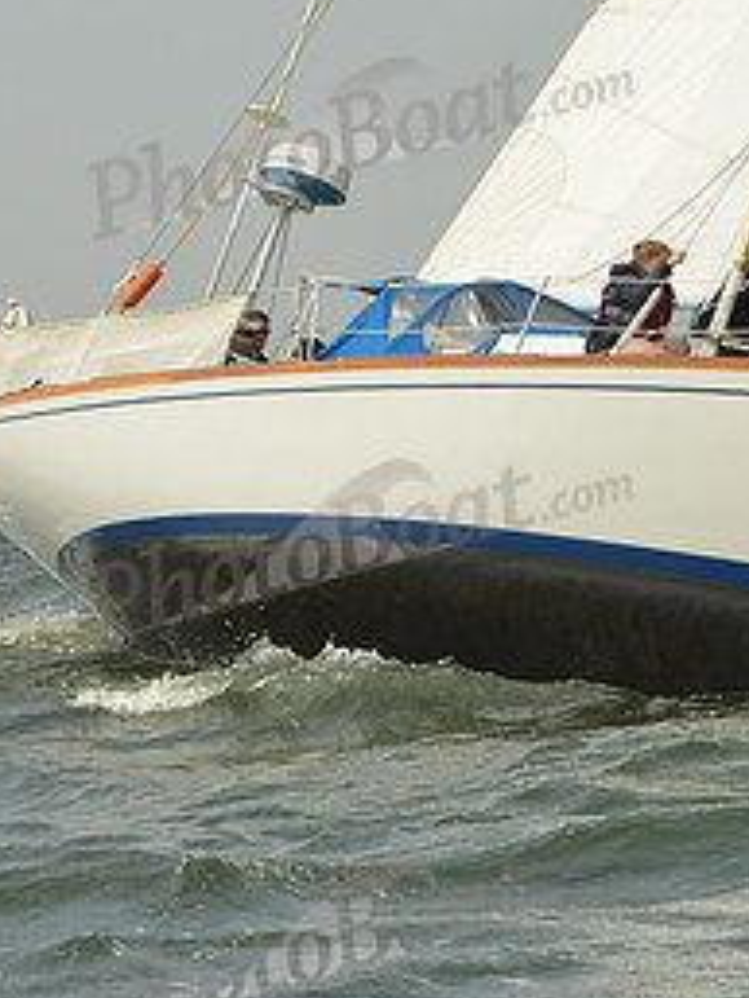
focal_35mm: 217
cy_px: 285
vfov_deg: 9.1
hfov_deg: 6.8
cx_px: 838
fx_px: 6255
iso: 320
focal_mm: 100
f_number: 9
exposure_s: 1/1250
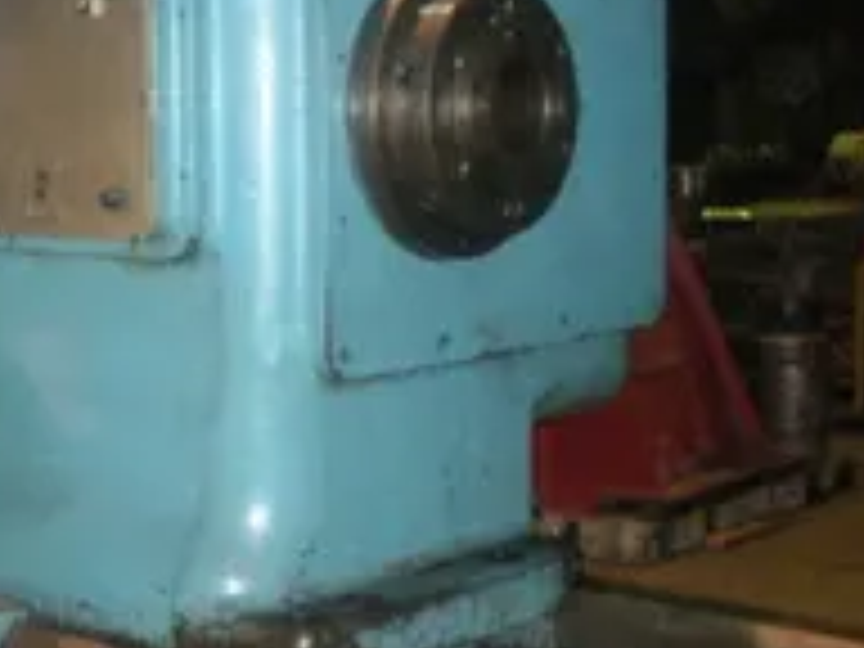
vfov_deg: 19.6
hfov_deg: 25.5
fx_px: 1872
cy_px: 369
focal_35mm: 75
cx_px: 166
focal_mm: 6.3
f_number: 3.5
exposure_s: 1/60
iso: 584
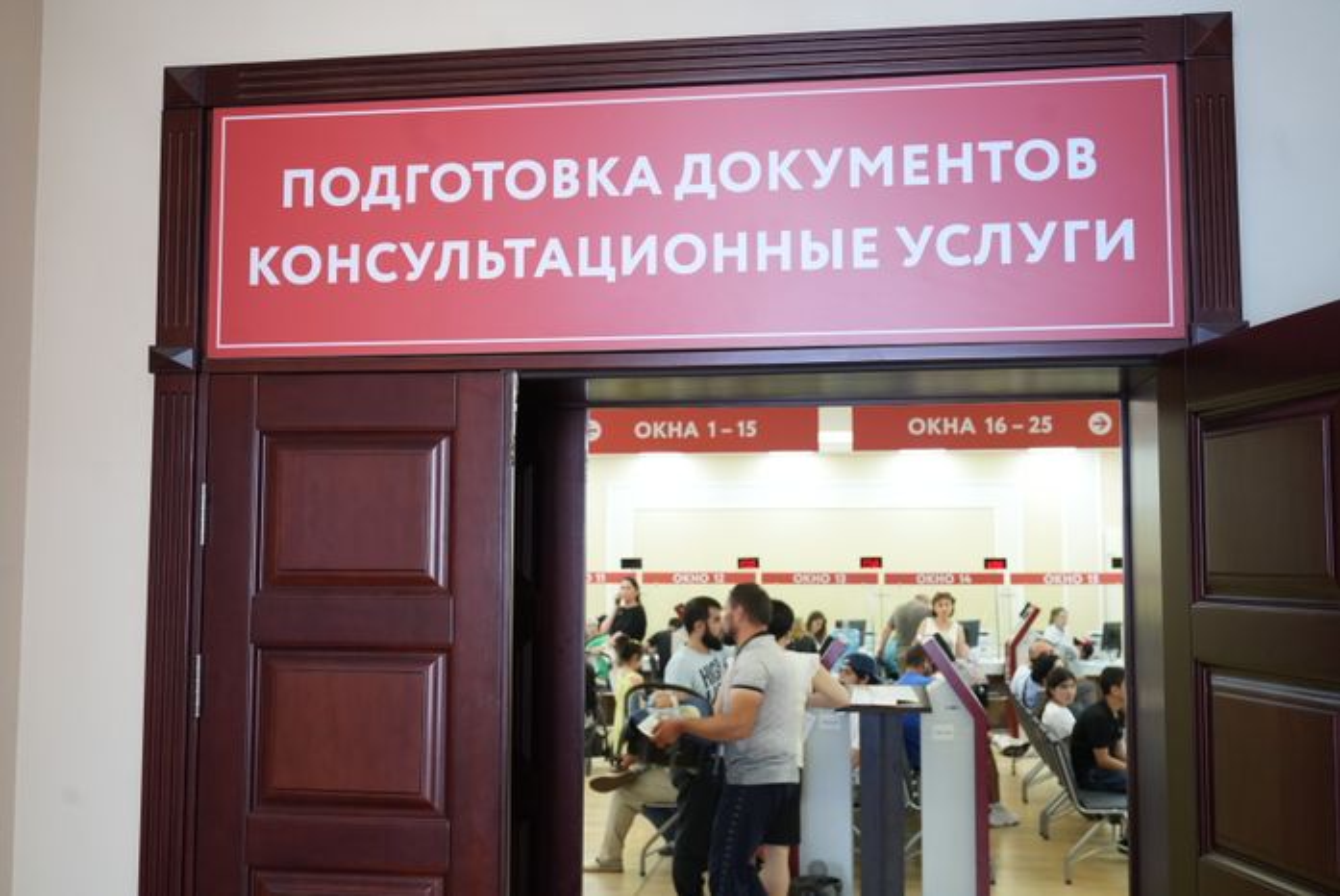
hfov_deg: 50.7
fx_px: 1416
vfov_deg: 35.1
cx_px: 670
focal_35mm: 38
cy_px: 448
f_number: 5.6
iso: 2500
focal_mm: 38
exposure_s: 1/100
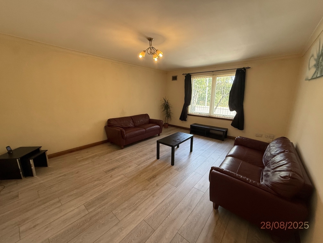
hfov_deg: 102.1
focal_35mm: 14
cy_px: 122
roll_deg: -0.8
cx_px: 162
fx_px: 131
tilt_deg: -11.5
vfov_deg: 85.7
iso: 320
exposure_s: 1/100
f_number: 2.2
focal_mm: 2.22
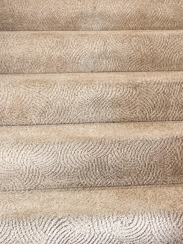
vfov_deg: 27.9
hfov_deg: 22.5
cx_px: 127
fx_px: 458
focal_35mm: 65
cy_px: -4
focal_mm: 4.2
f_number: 1.6
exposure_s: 1/120
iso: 100
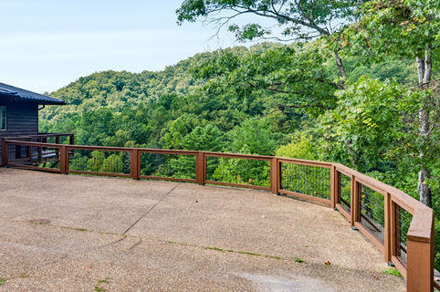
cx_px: 32
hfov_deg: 48.9
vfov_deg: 38.7
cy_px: 127
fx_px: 415
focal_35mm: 34
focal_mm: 16
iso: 200
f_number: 8
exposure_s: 1/1250
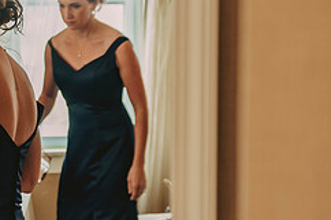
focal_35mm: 144
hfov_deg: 13.9
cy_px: 83
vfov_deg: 9.5
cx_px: -52
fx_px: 1323
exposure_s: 1/100
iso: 800
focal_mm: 60
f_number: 3.5
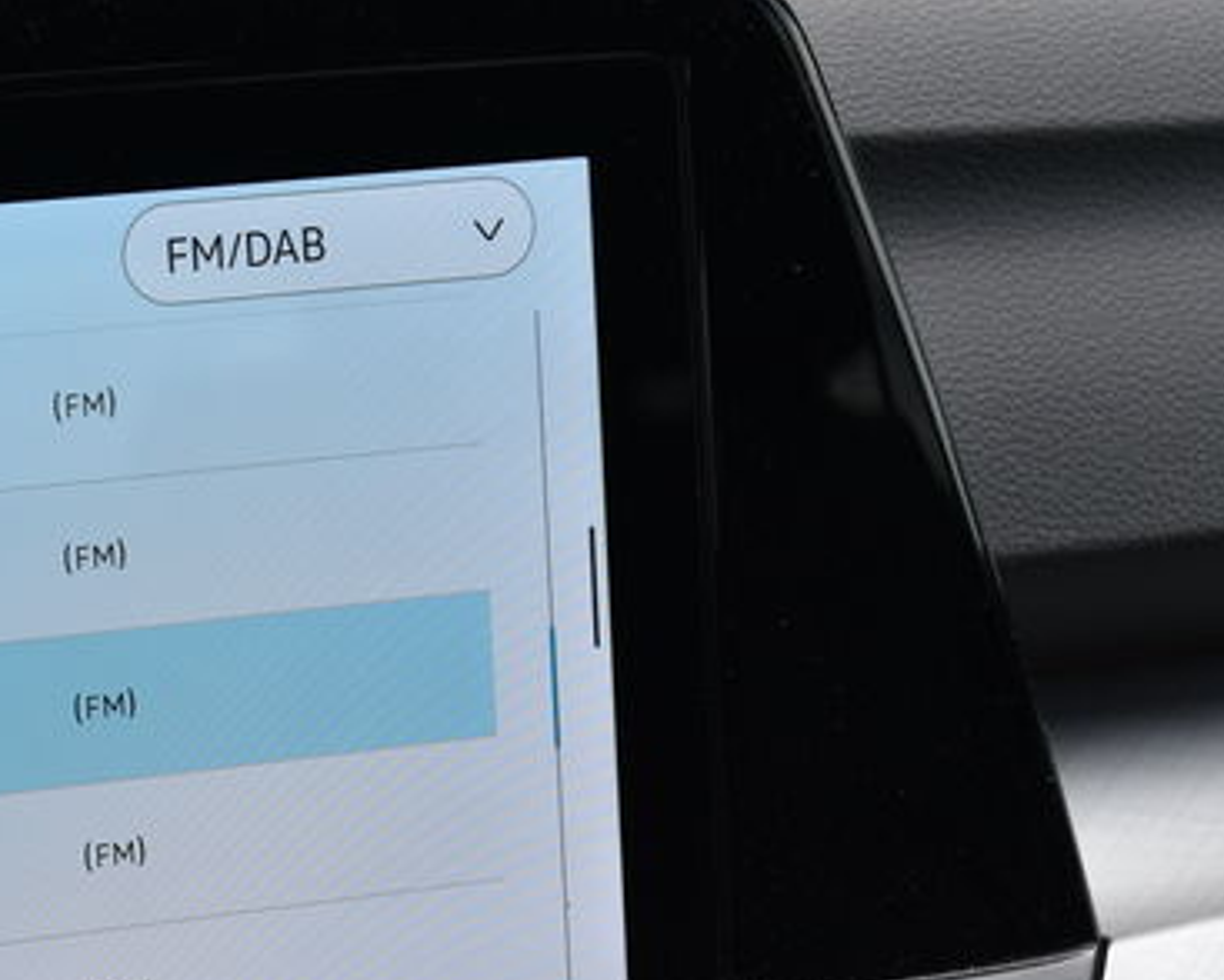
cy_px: 728
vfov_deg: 13.4
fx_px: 4168
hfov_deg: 16.3
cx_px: -17
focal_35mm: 115
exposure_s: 1/160
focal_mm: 30
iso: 200
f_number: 5.6
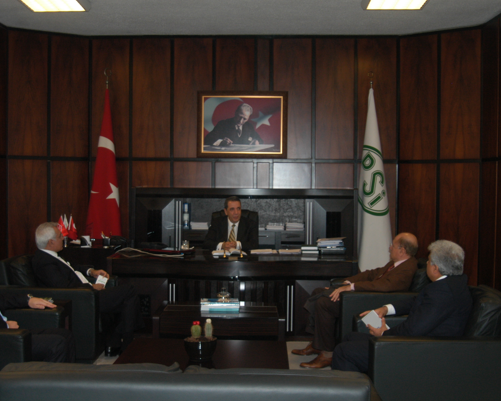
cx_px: 240
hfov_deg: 38.8
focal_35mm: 48
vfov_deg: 31.5
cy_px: 202
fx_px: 712
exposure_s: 1/60
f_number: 4
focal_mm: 28
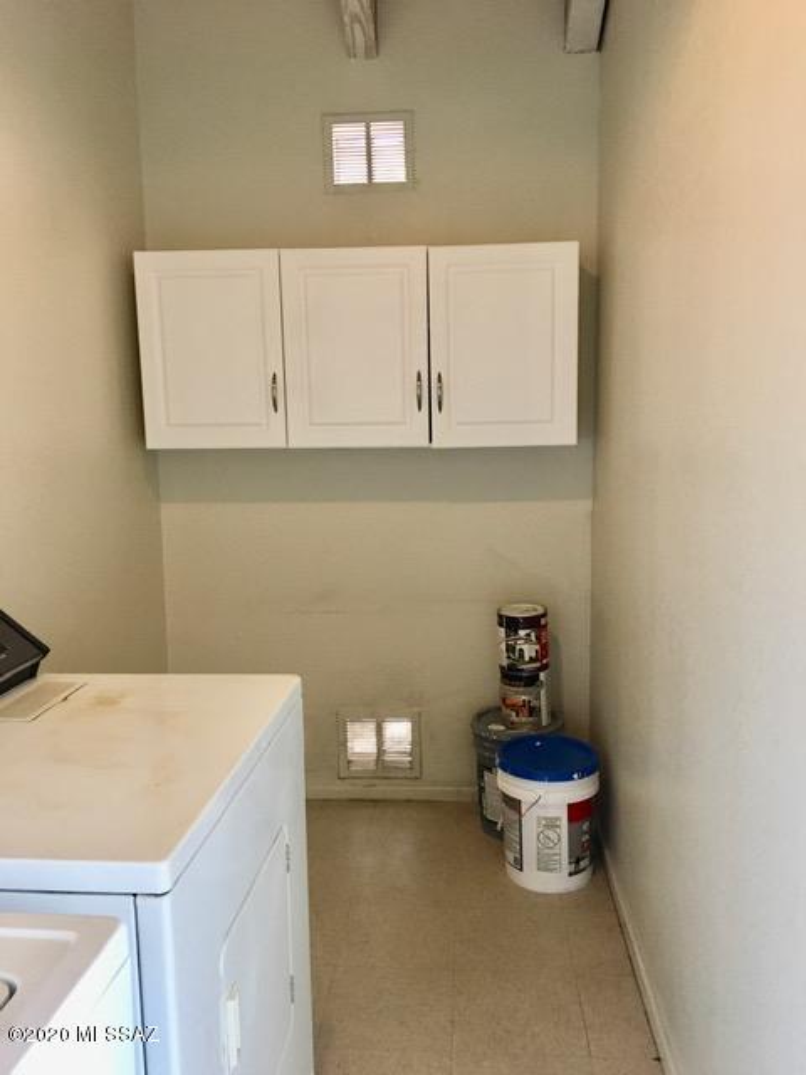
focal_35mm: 29
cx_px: 403
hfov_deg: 48.2
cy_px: 538
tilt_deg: -9.0
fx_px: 900
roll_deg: +0.7
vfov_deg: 61.7
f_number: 2.2
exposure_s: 1/30
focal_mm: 4.15
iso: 160
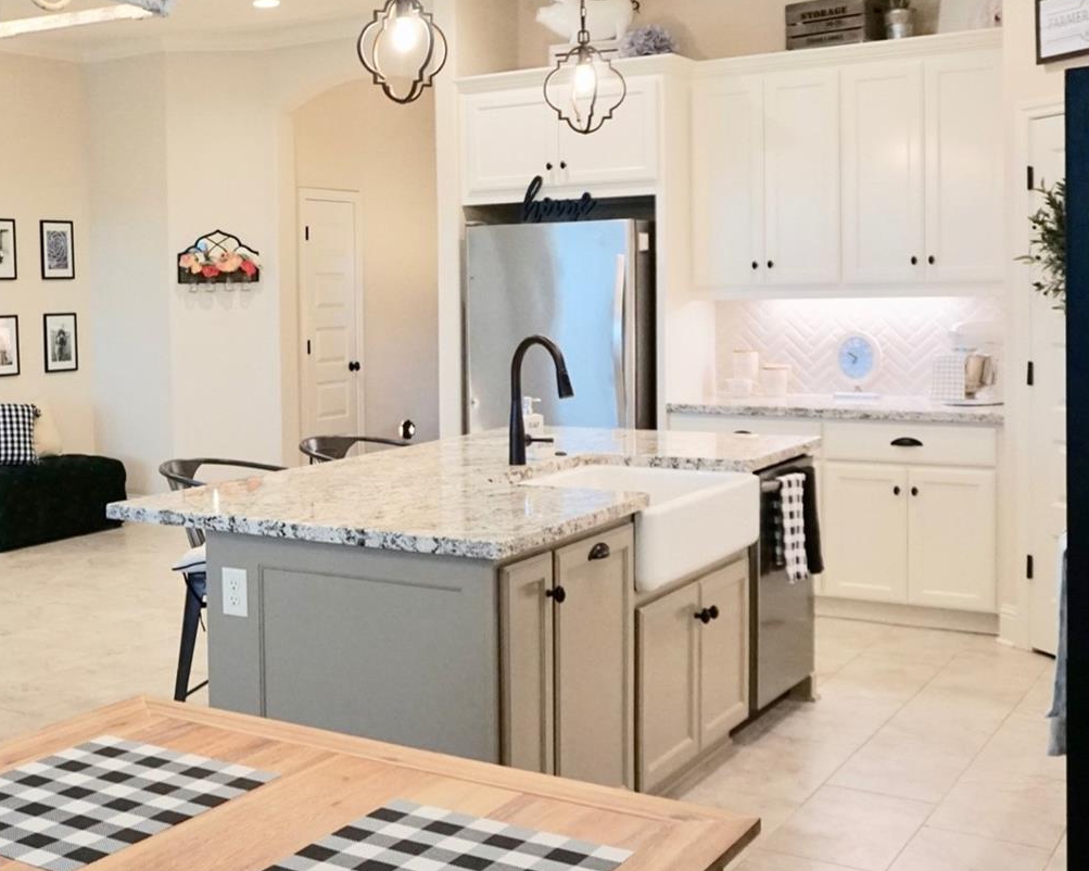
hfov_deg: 37.9
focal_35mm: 46
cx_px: 125
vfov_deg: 32.7
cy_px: 364
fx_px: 1482
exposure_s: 1/160
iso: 1000
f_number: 4
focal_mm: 16
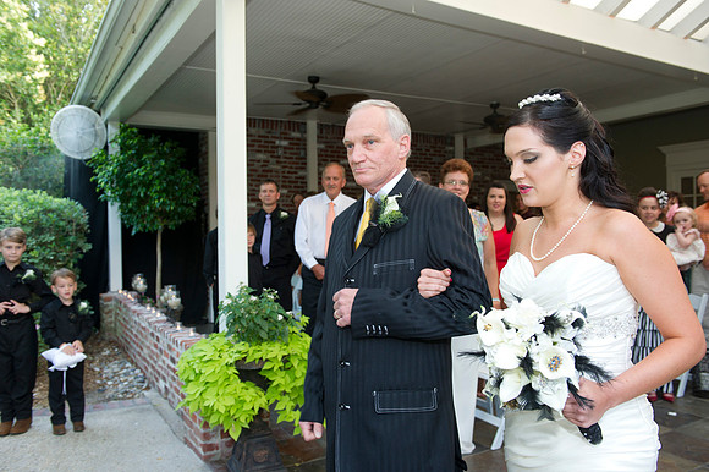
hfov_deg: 63.7
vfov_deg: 44.9
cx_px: 354
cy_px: 236
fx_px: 571
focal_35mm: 29
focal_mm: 29
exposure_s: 1/80
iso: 800
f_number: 5
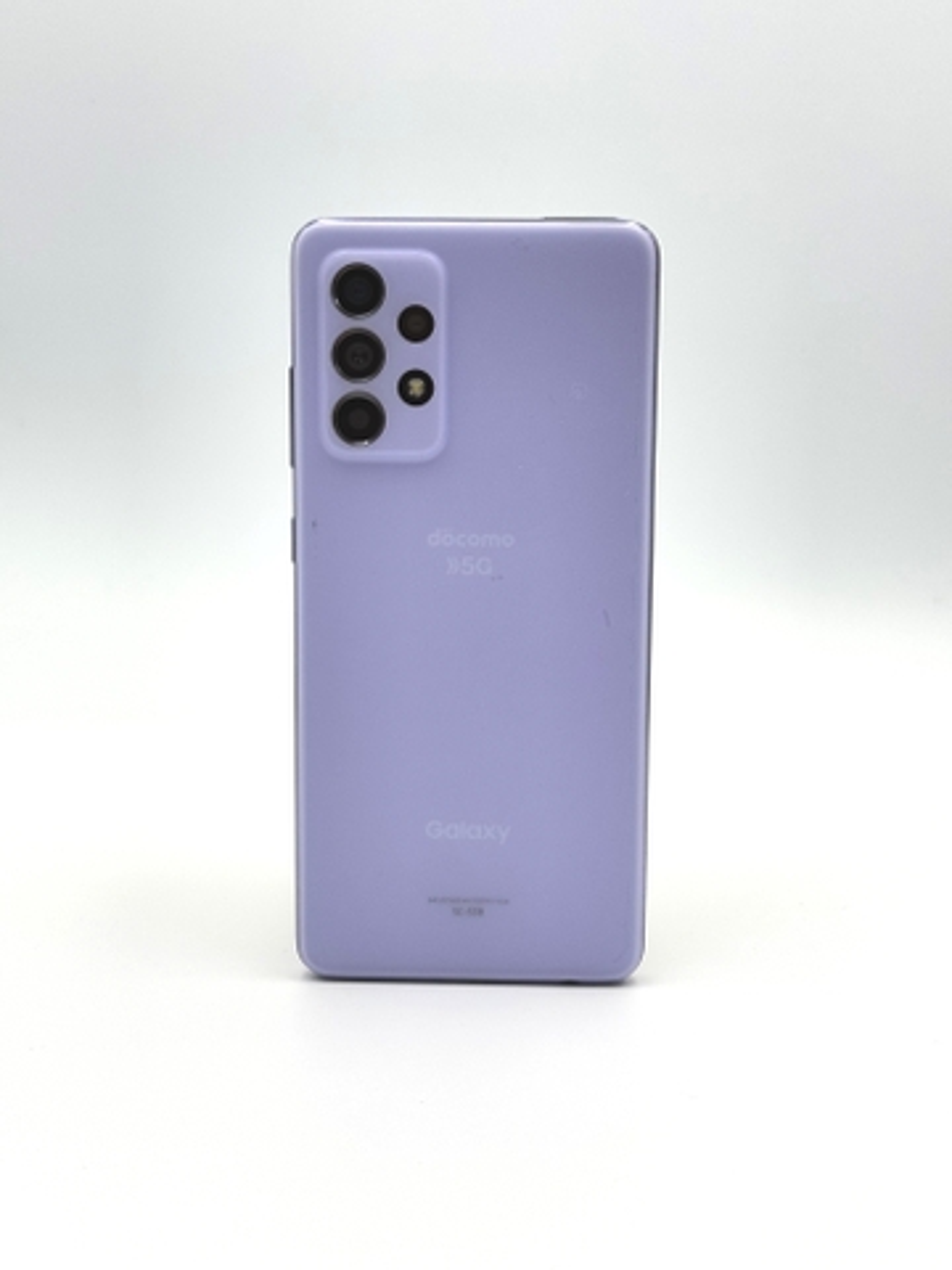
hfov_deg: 30.3
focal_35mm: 48
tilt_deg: -8.7
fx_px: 1760
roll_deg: -0.9
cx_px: 476
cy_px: 635
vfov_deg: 39.7
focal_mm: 6.76
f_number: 1.78
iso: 64
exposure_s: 1/358
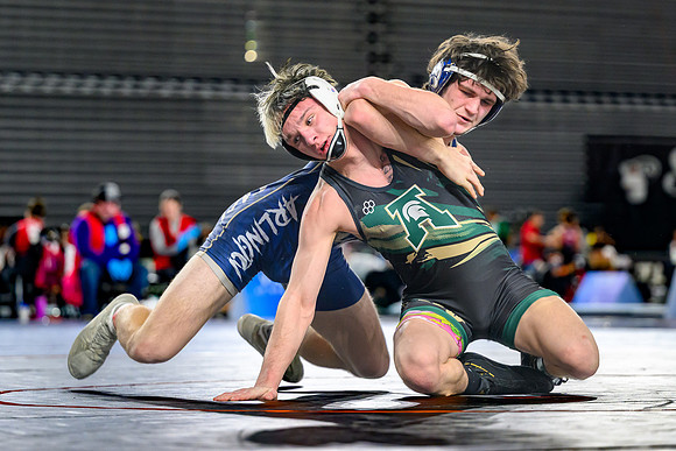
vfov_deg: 9.6
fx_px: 2697
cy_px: 182
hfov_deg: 14.3
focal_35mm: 144
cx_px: 395
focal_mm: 102
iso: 2500
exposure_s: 1/800
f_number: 2.8
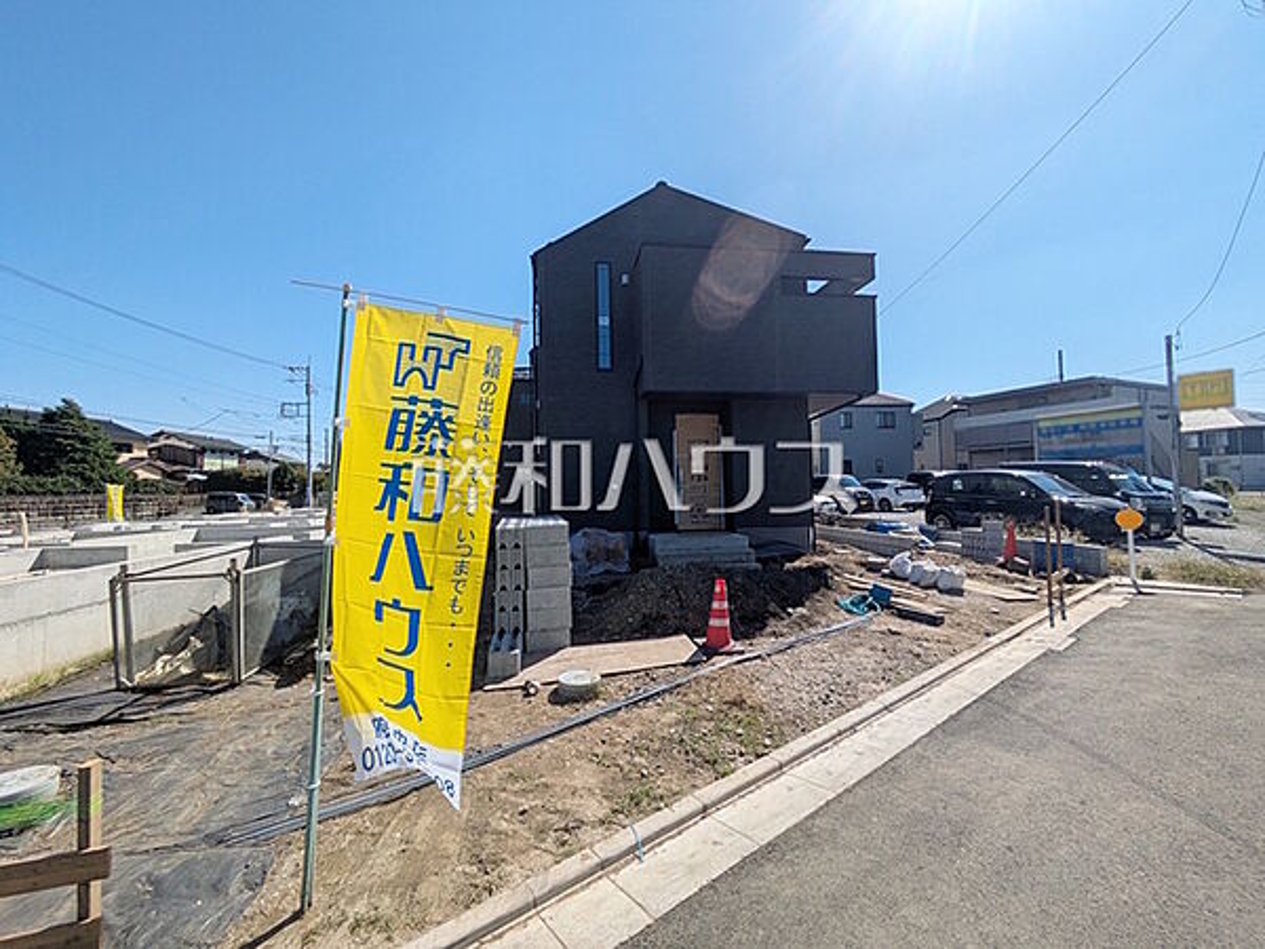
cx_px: 632
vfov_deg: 85.7
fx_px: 512
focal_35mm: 14
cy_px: 474
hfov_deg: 102.1
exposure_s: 1/2237
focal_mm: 1.83
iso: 42
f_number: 2.2
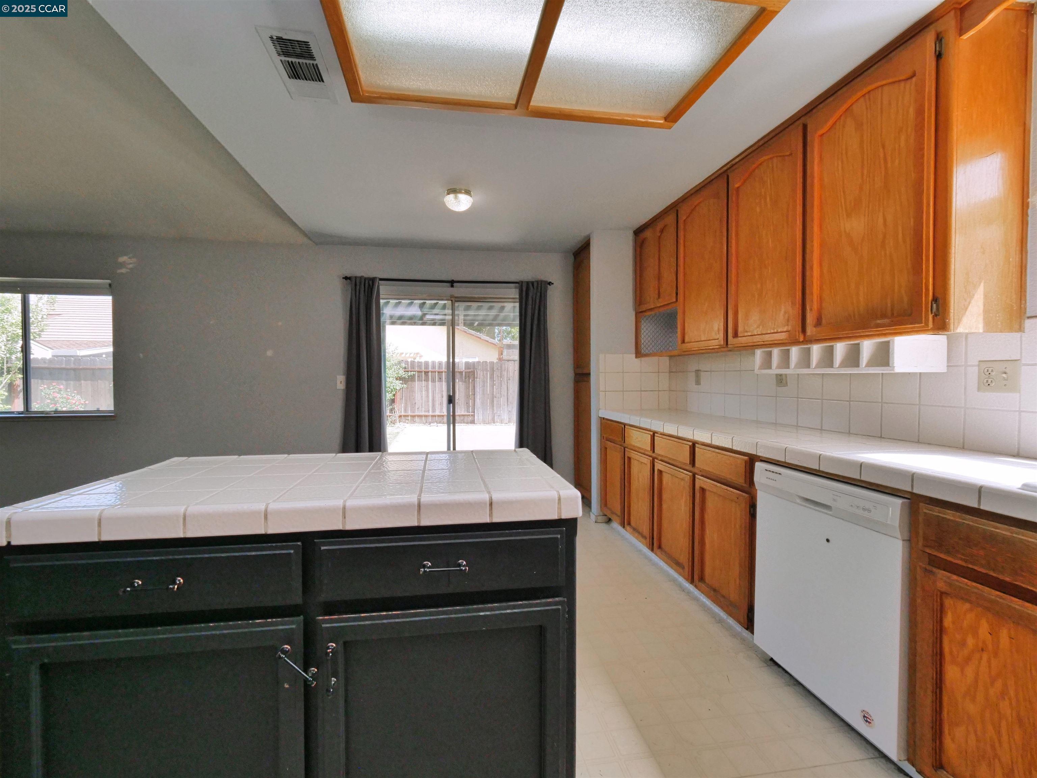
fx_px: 419
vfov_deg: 85.7
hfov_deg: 102.1
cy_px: 389
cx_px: 518
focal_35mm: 14
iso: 800
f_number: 9
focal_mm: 7
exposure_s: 1/160
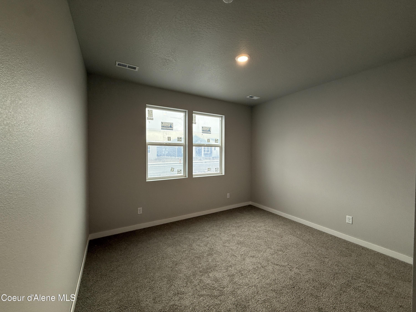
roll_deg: -0.5
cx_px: 208
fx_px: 168
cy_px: 156
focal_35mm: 14
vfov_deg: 85.7
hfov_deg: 102.1
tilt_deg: -1.0
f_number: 2.2
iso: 80
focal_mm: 2.22
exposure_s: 1/120
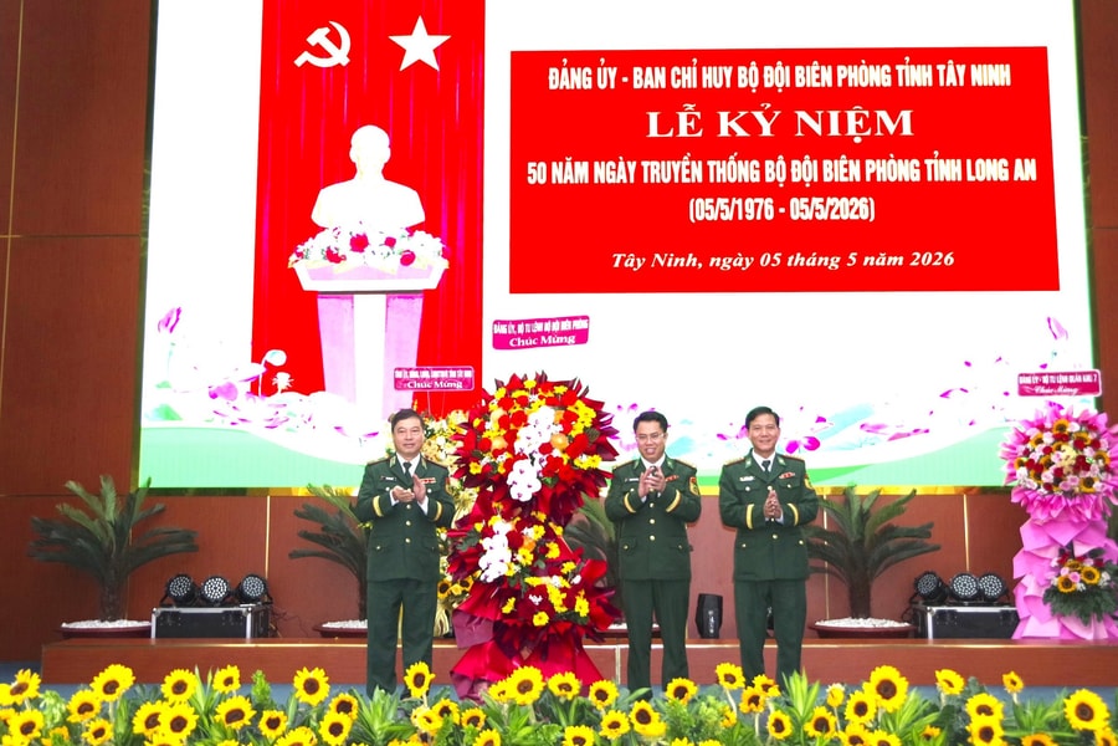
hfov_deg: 53.1
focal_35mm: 36
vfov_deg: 36.9
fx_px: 1118
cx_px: 559
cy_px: 373
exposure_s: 1/90
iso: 1600
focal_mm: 24
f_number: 4.5
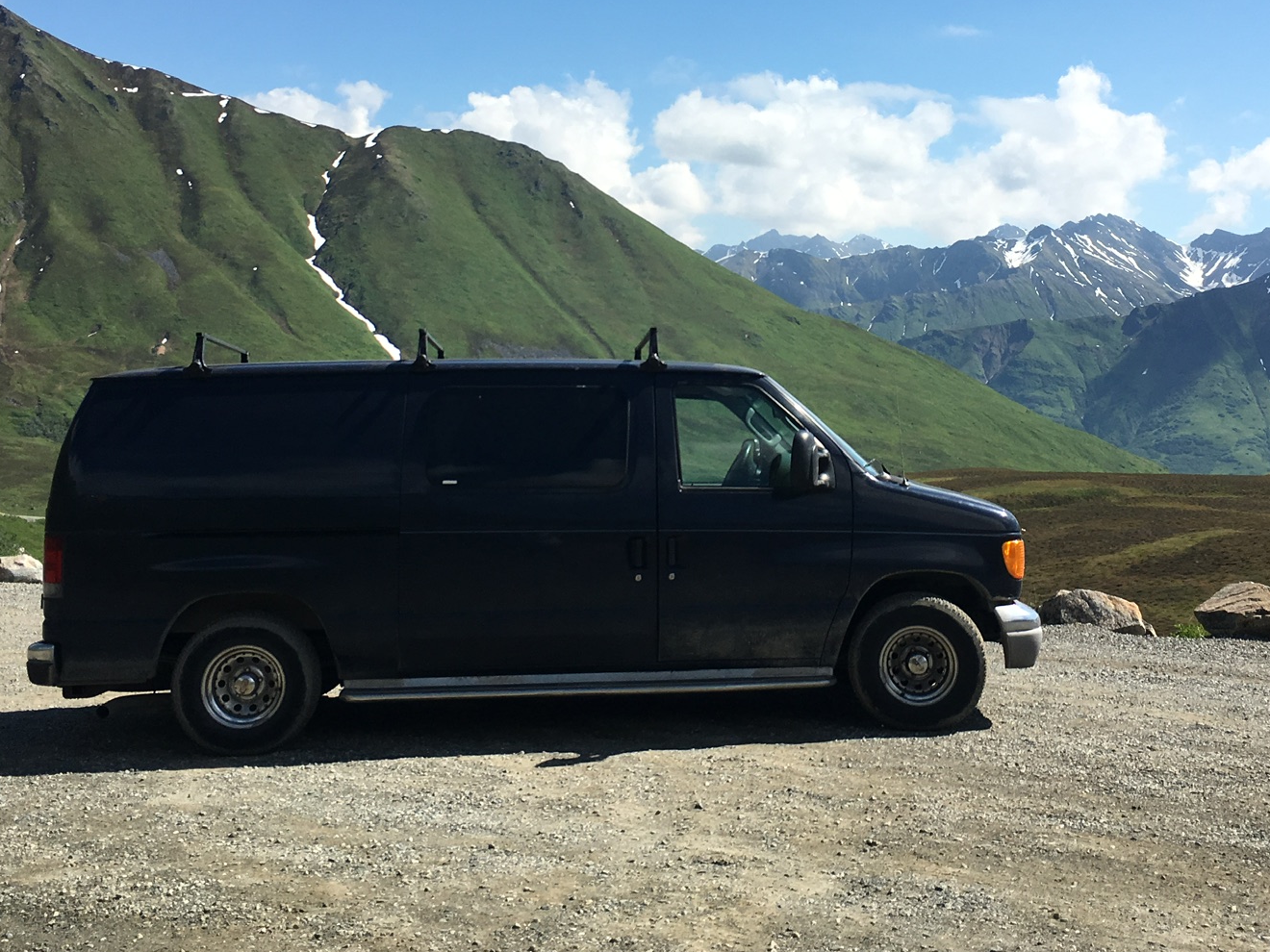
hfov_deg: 42.0
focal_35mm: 45
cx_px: 707
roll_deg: -3.6
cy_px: 288
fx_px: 1651
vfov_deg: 31.8
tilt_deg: +1.8
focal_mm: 4.15
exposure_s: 1/1972
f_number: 2.2
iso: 25
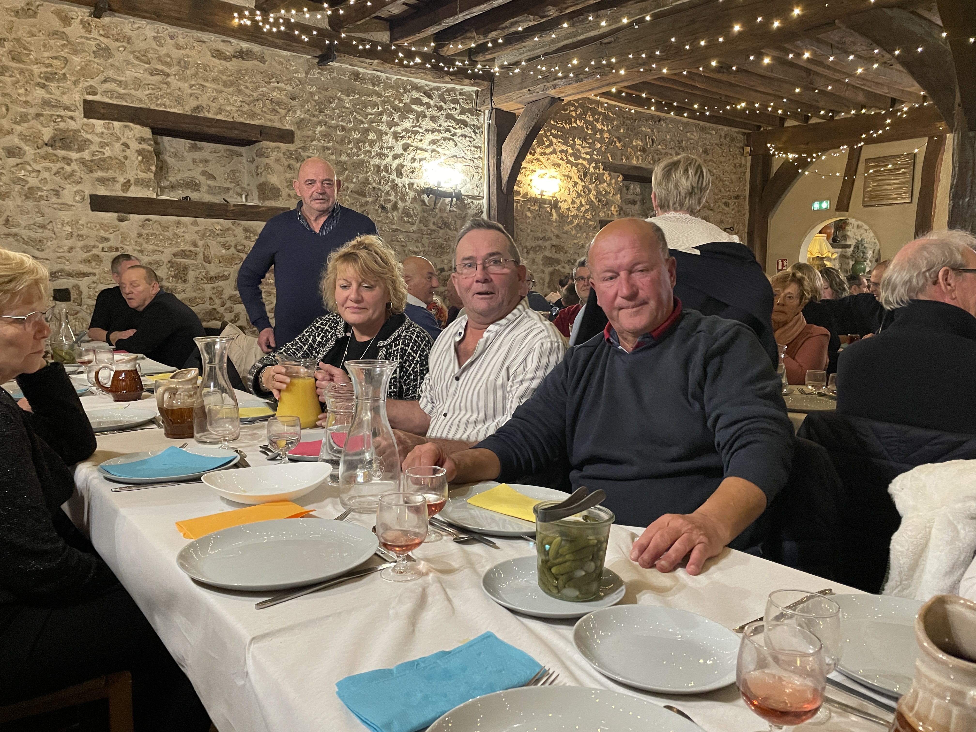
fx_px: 733
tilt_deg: -6.0
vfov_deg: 53.1
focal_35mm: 26
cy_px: 366
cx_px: 488
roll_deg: -0.1
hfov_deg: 67.3
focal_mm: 4.2
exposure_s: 1/25
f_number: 1.6
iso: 640
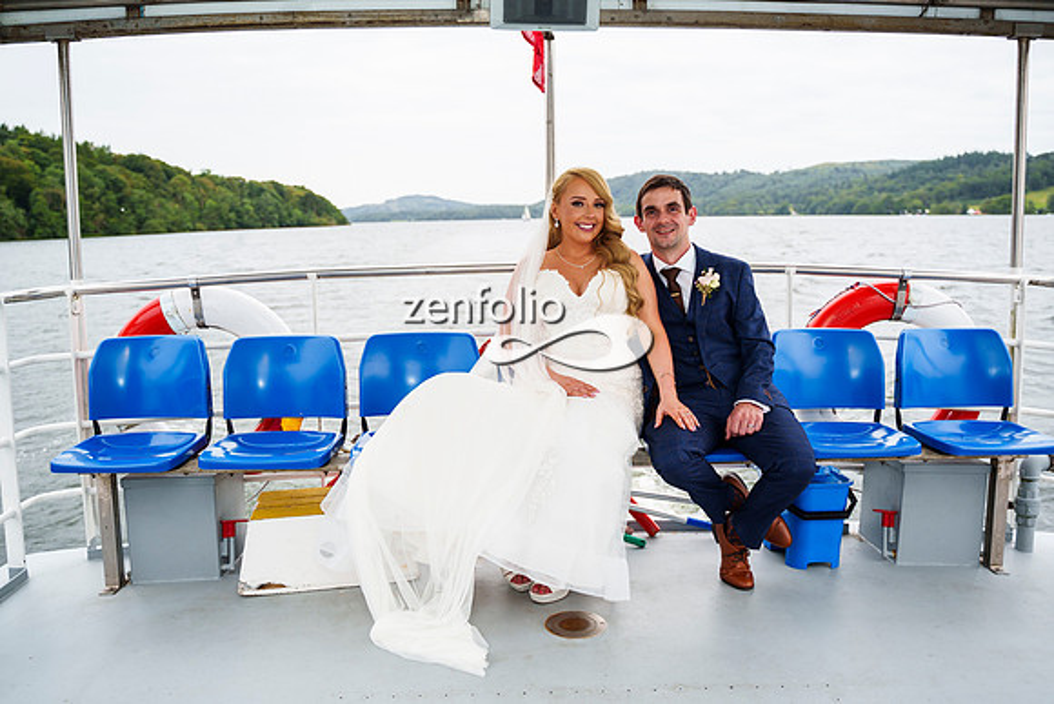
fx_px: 878
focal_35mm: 30
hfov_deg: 61.9
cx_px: 527
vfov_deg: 43.7
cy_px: 352
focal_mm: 28
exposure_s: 1/250
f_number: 2.8
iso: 250
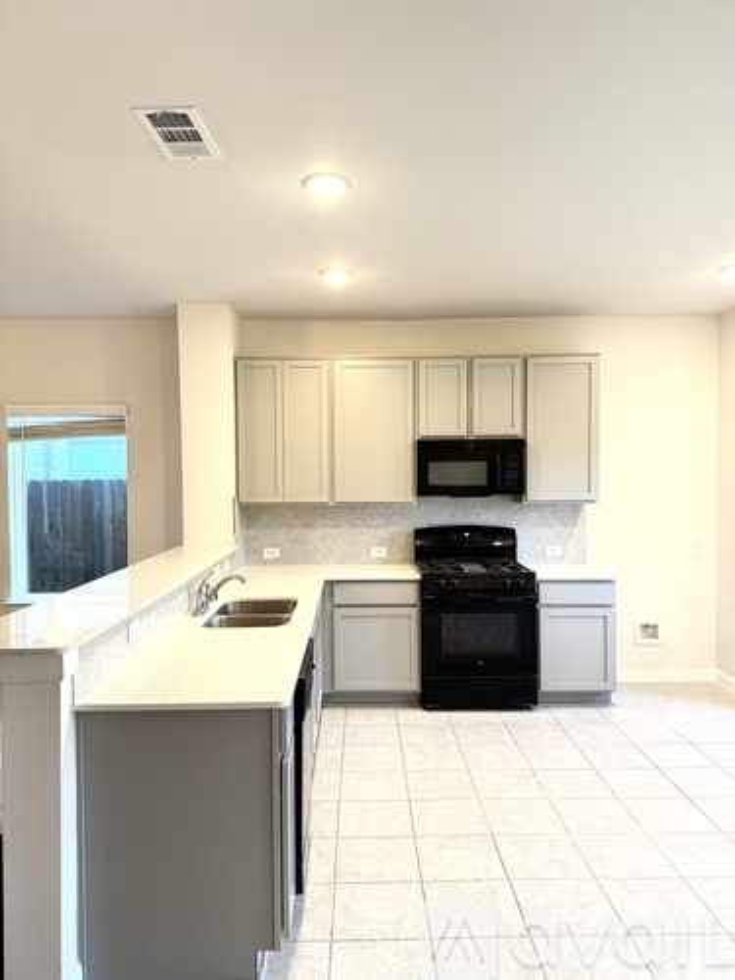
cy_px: 490
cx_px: 368
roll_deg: +0.0
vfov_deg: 71.6
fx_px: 679
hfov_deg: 56.8
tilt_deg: -1.0
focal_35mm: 24
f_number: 1.78
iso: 100
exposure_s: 1/60
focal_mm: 6.76
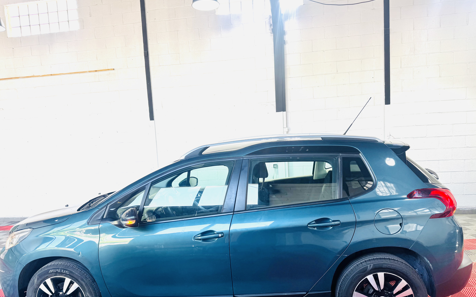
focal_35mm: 26
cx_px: 237
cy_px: 170
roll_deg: +3.4
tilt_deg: -5.7
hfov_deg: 70.4
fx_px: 337
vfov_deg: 47.5
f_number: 1.78
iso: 64
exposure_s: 1/121
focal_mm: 6.76
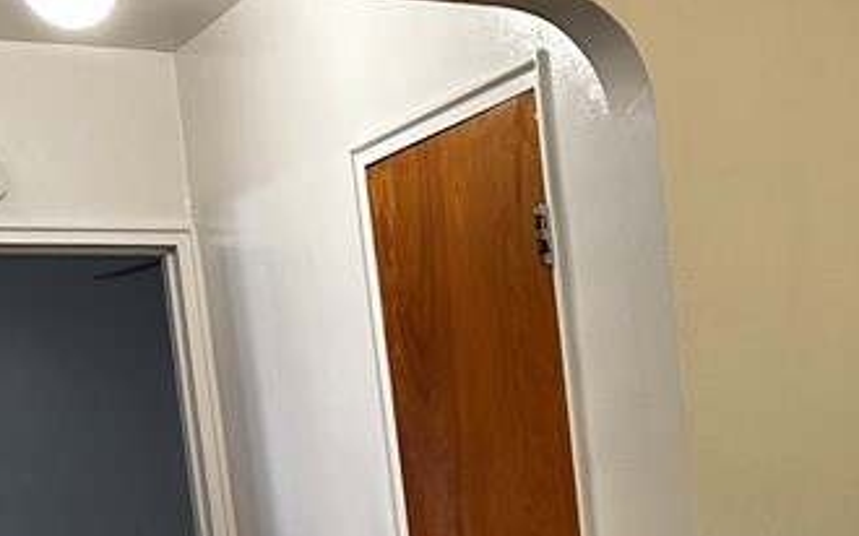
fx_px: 1849
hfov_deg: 24.7
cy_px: 703
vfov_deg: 15.7
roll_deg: +3.8
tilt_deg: -7.3
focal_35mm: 79
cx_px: 906
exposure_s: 1/60
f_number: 1.78
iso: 160
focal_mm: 6.86
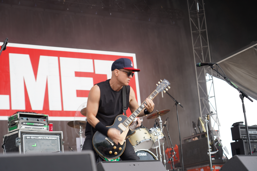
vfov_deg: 18.9
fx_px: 514
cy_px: 86
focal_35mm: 72
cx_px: 128
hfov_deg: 28.1
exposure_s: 1/100
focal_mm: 72
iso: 100
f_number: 4.5
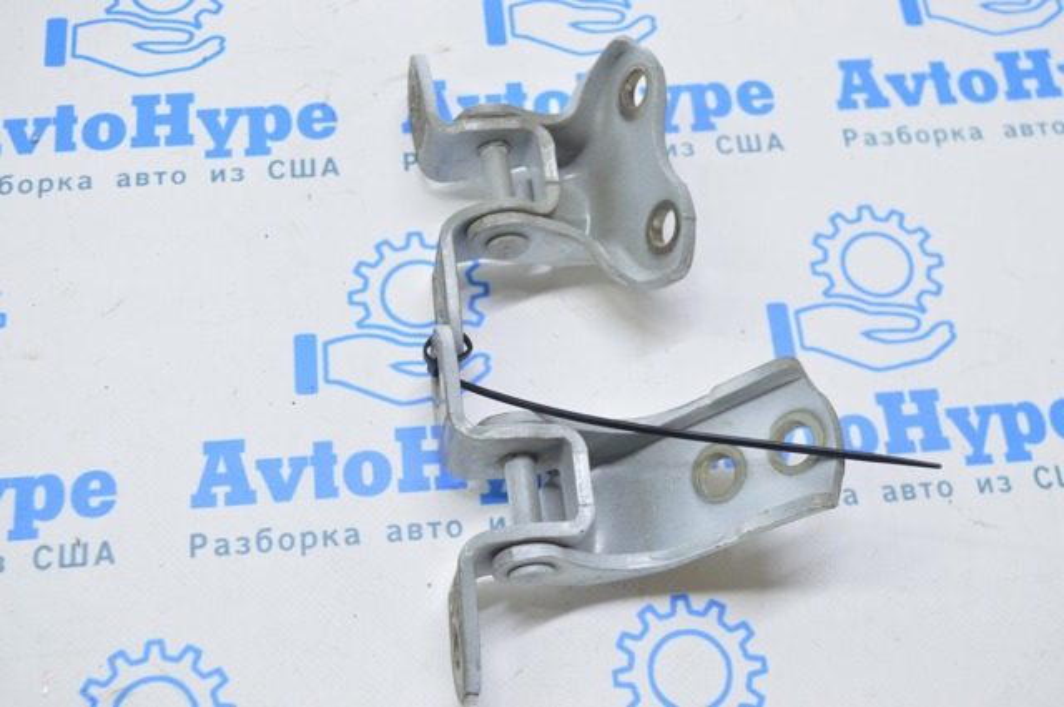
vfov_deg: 28.9
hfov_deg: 42.4
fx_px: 1373
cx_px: 532
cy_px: 354
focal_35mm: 46
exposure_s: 1/20
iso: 400
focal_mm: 31
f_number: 5.6
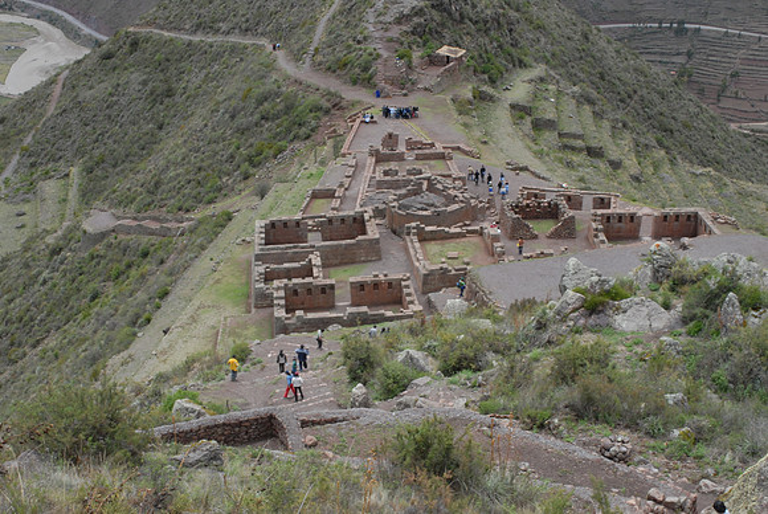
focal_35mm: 52
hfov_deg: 37.8
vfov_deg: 25.8
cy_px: 257
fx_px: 1121
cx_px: 384
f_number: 22
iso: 400
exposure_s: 1/50
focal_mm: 35
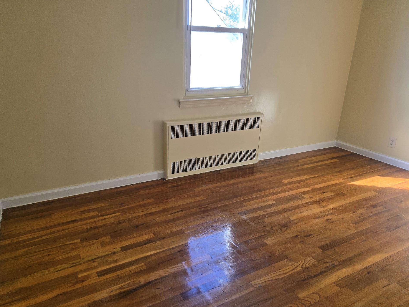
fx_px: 295
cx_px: 193
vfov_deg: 54.8
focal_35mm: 25
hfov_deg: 69.3
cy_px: 164
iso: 80
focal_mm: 6.3
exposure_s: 1/180
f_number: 1.7
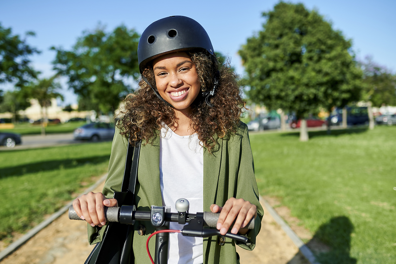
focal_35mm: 35
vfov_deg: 37.8
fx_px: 385
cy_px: 132
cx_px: 198
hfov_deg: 54.5
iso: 100
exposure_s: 1/2500
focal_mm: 35
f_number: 2.8
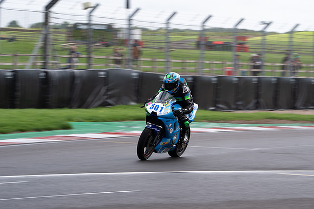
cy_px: 104
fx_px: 2295
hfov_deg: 7.8
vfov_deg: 5.2
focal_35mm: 263
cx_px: 180
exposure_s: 1/160
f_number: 14
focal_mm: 229
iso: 320
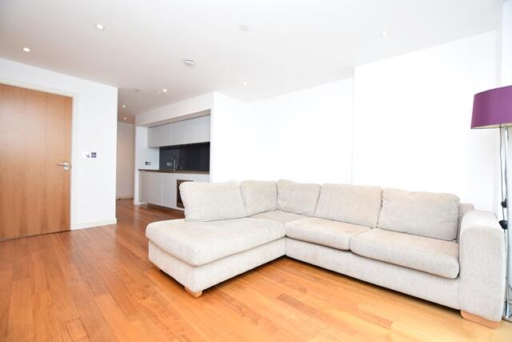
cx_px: 256
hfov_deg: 100.4
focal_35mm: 15
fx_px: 213
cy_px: 171
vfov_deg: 77.4
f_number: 4.5
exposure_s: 1/80
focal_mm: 10
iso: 800
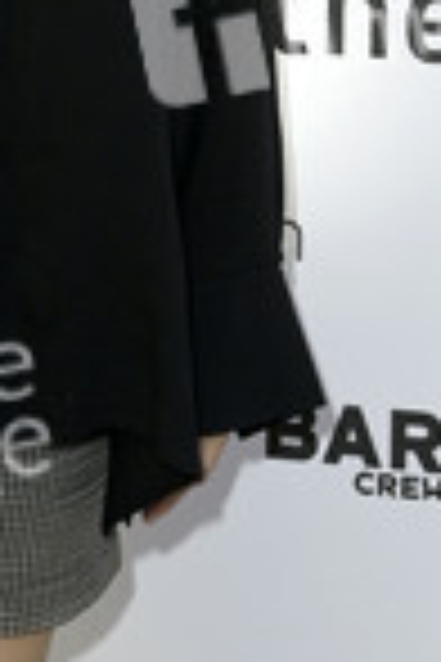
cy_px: -225
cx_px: -50
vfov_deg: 14.4
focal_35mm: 136
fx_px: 2499
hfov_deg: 10.0
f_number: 6.3
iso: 400
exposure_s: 1/250
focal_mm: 50
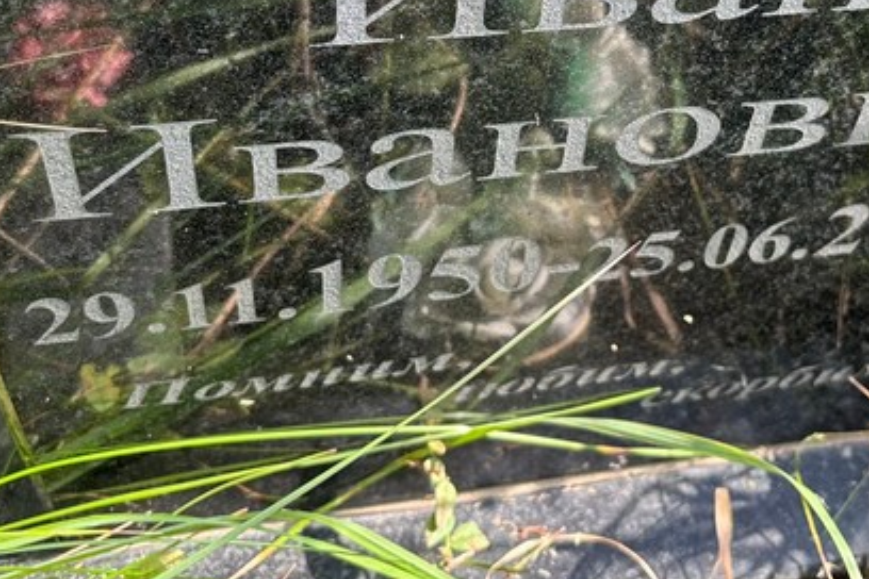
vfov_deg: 24.7
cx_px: 588
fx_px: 1279
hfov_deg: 37.1
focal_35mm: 53
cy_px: 43
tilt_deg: -48.6
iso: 40
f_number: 1.6
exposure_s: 1/227
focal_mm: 5.96
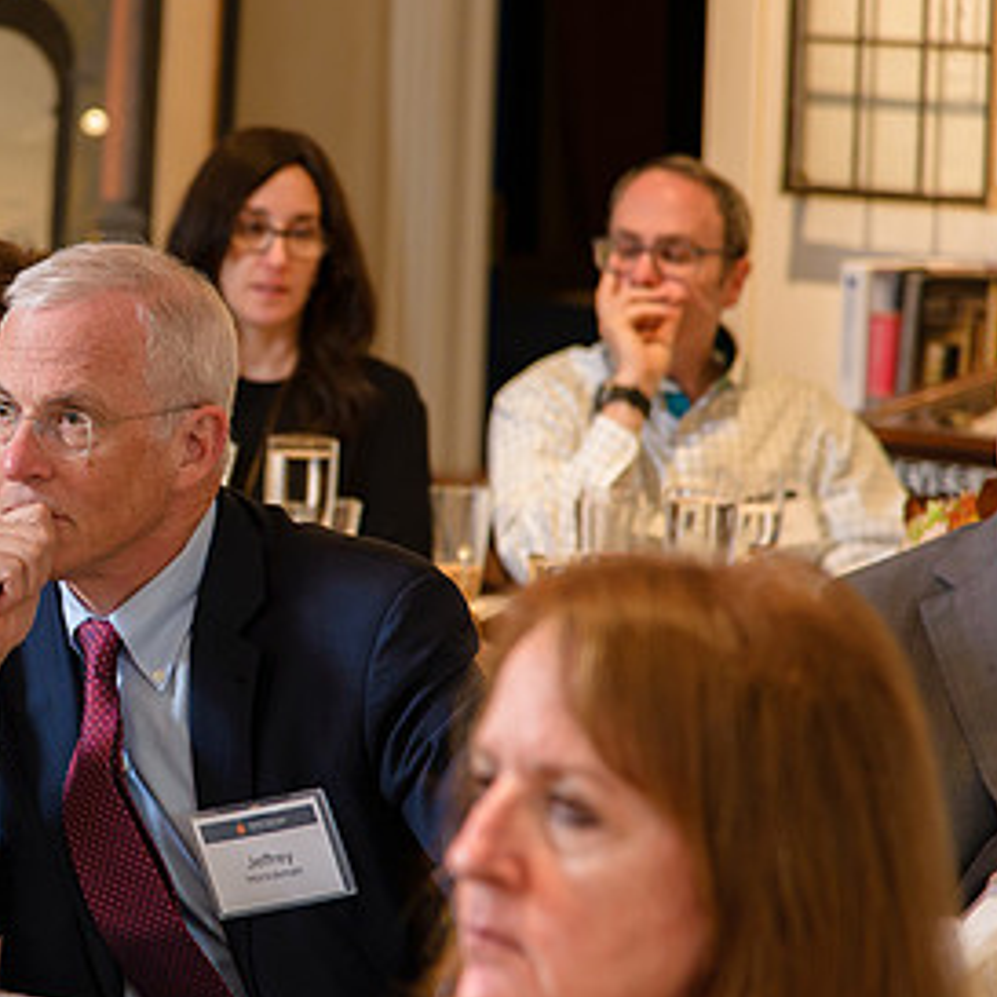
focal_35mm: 217
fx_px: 7071
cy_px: 572
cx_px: 26
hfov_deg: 8.0
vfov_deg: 8.1
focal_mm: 120
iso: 640
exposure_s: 1/30
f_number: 5
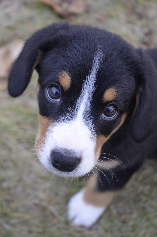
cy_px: 118
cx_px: 78
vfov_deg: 26.0
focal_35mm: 78
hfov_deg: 17.4
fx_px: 513
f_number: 4.5
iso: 560
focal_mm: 52
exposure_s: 1/60
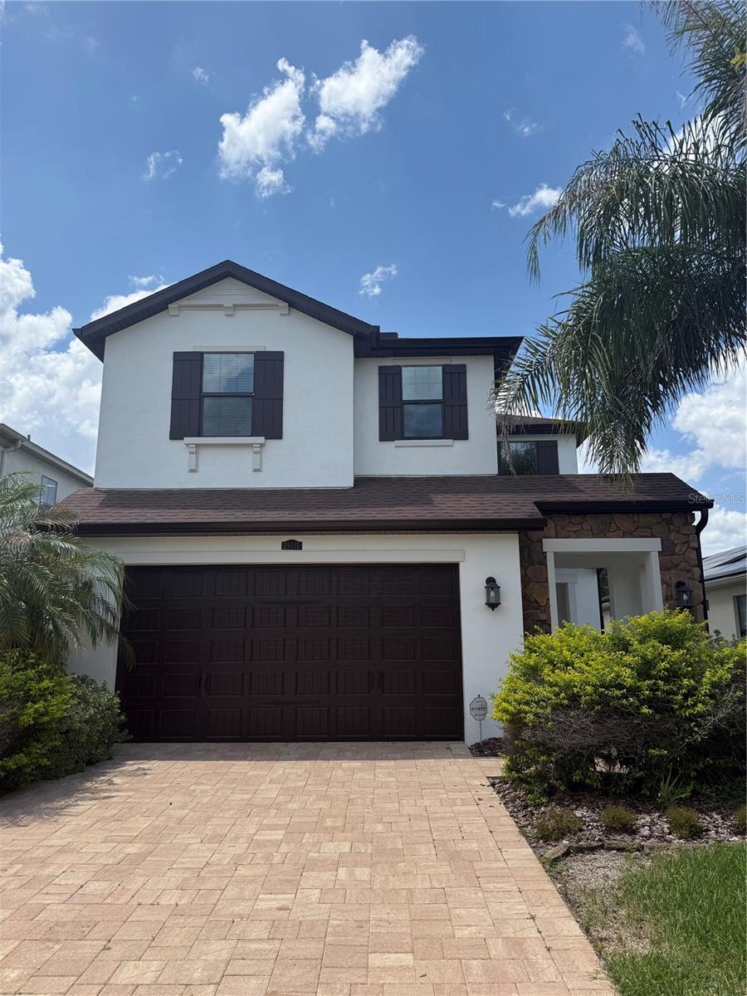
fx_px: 691
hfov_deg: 56.8
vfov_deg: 71.6
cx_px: 374
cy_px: 498
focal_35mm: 24
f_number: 1.78
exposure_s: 1/5714
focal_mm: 6.76
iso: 80
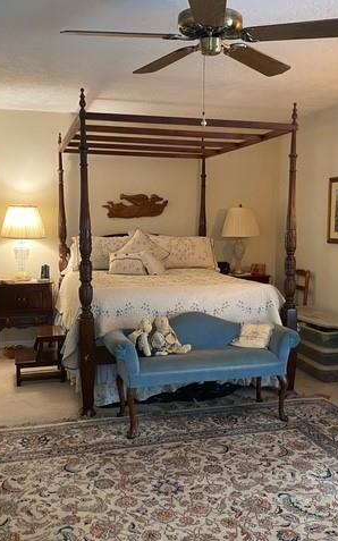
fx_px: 545
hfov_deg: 34.4
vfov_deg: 52.8
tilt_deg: -5.0
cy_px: 271
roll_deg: -2.1
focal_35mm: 37
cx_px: 187
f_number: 1.8
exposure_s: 1/60
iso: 250
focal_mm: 4.25
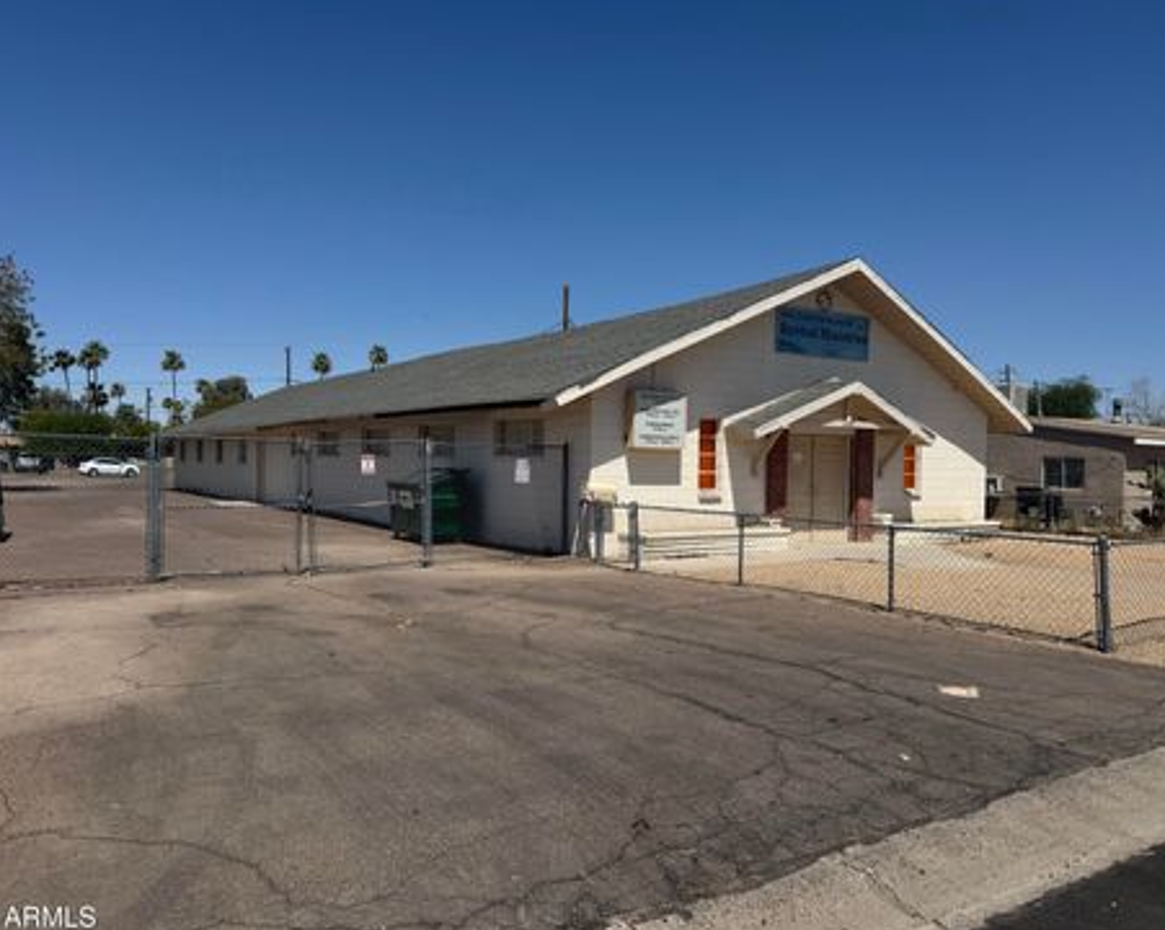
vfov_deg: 54.9
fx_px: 896
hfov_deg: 66.1
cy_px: 477
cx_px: 579
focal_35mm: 26
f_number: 1.78
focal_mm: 6.76
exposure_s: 1/7937
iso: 80
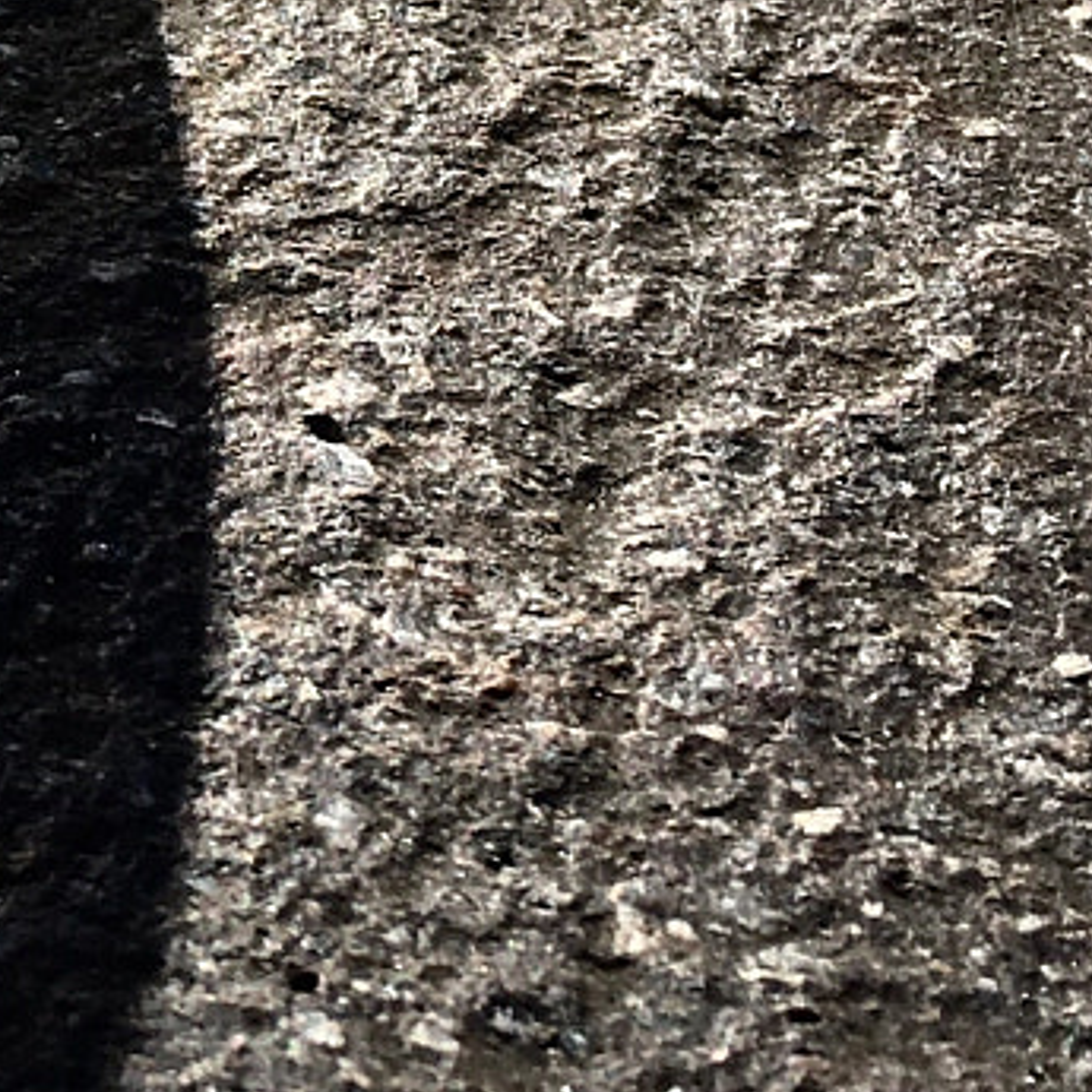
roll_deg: -2.0
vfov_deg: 14.3
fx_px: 4247
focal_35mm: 119
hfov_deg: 13.6
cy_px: -98
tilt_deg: -30.5
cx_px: -657
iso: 25
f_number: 2.2
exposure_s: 1/2198
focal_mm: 4.15
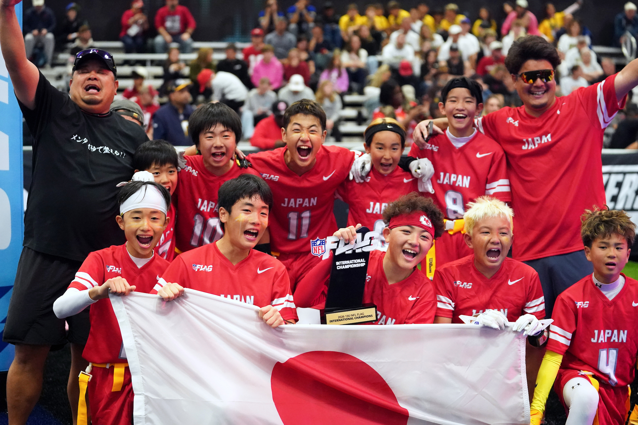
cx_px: 319
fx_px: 1240
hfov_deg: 28.8
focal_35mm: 70
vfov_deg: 19.5
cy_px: 212
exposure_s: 1/800
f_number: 2.8
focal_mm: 70
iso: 10000
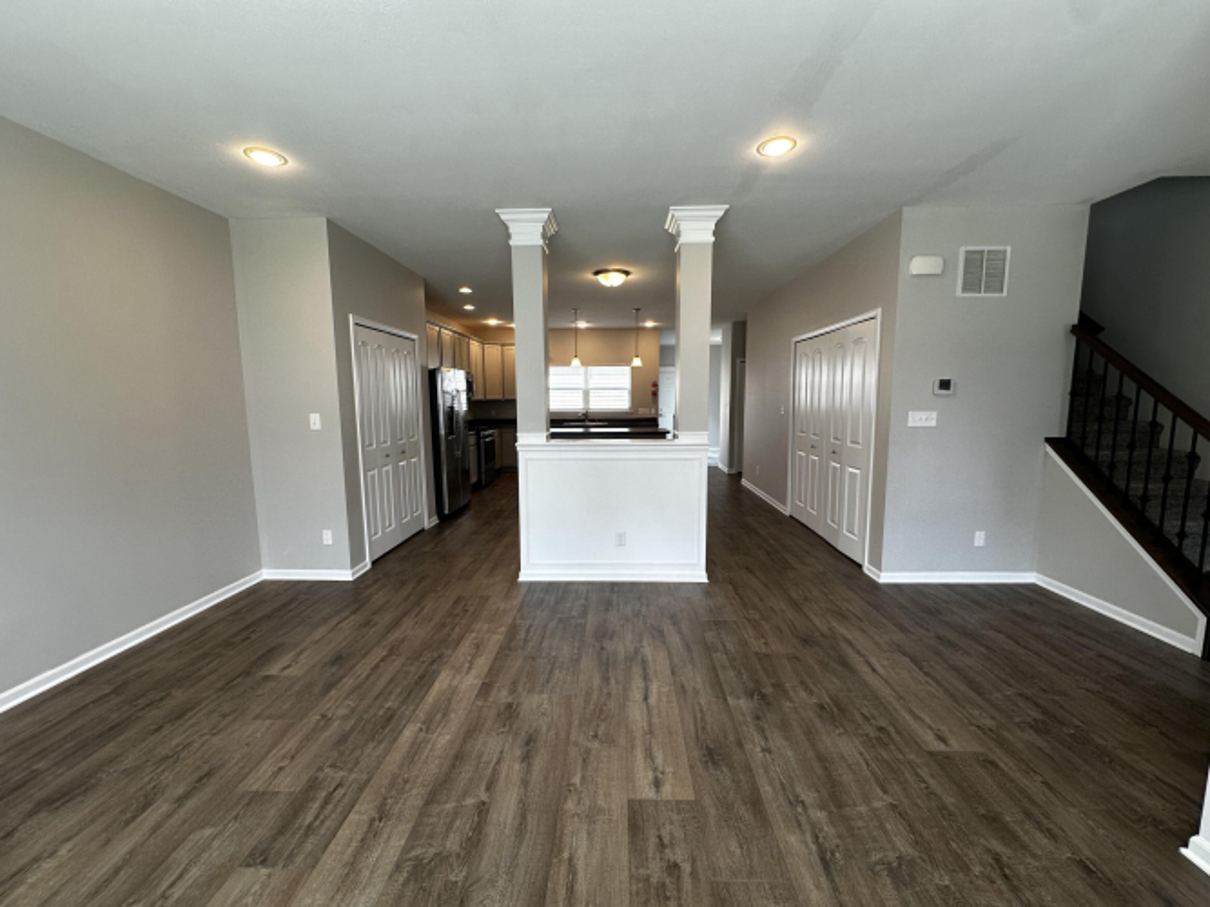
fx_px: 489
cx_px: 605
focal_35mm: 14
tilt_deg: -6.4
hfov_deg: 102.1
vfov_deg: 85.7
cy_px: 454
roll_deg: +1.1
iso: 80
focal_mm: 2.22
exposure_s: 1/120
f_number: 2.2
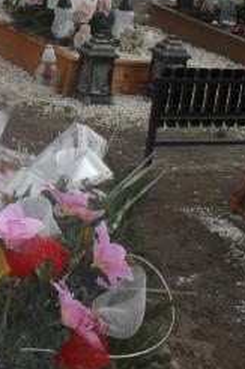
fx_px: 971
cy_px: 107
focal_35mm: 95
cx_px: -83
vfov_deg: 21.3
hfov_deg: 13.8
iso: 100
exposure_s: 1/250
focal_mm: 6.3
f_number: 3.2
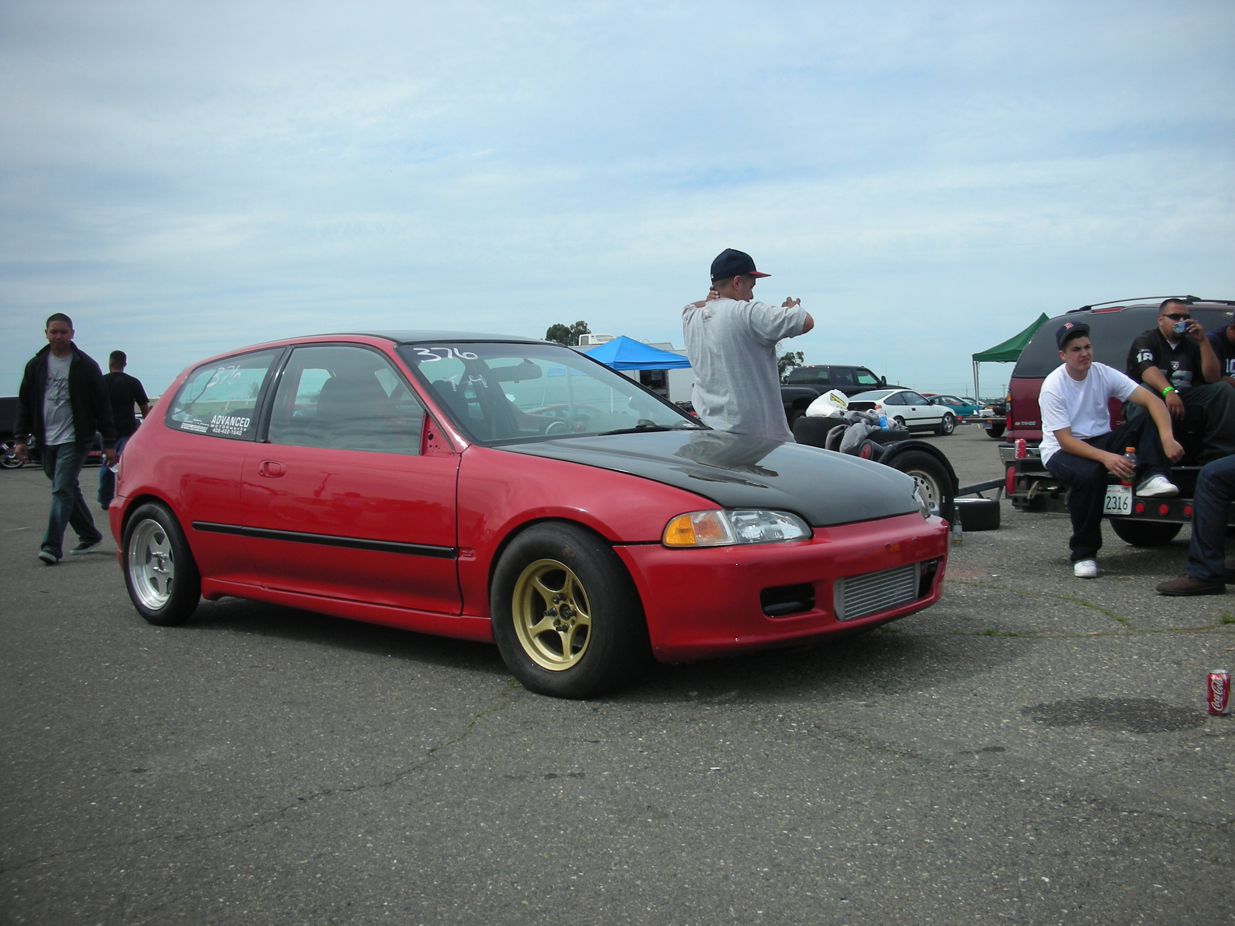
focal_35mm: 35
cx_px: 618
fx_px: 1249
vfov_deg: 40.7
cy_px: 463
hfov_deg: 52.6
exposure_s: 1/107
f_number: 8.5
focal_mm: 5.8
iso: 50
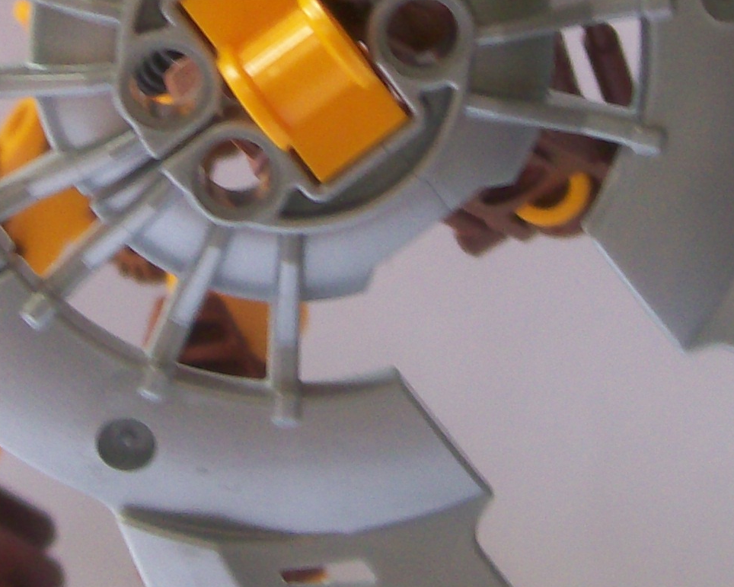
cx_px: 168
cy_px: -15
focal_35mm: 112
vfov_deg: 13.5
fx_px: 2433
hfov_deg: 17.0
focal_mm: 6
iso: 80
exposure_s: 1/52.4
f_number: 2.7
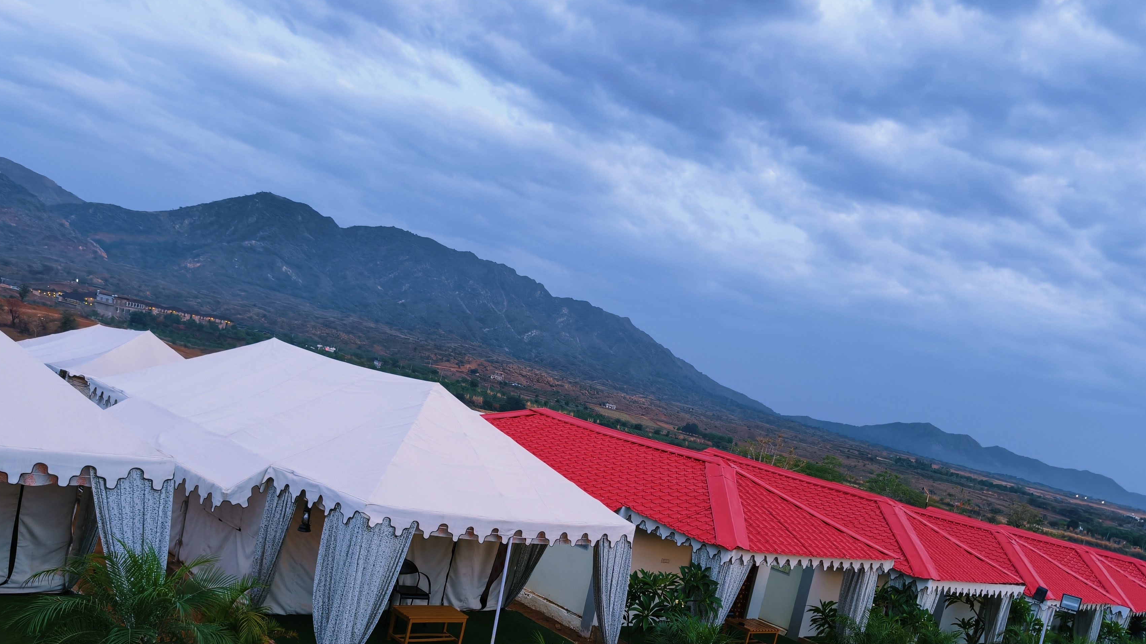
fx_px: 912
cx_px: 567
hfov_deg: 64.3
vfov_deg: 37.8
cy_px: 498
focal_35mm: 30
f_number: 1.68
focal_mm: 6.25
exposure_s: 1/200
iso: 3939
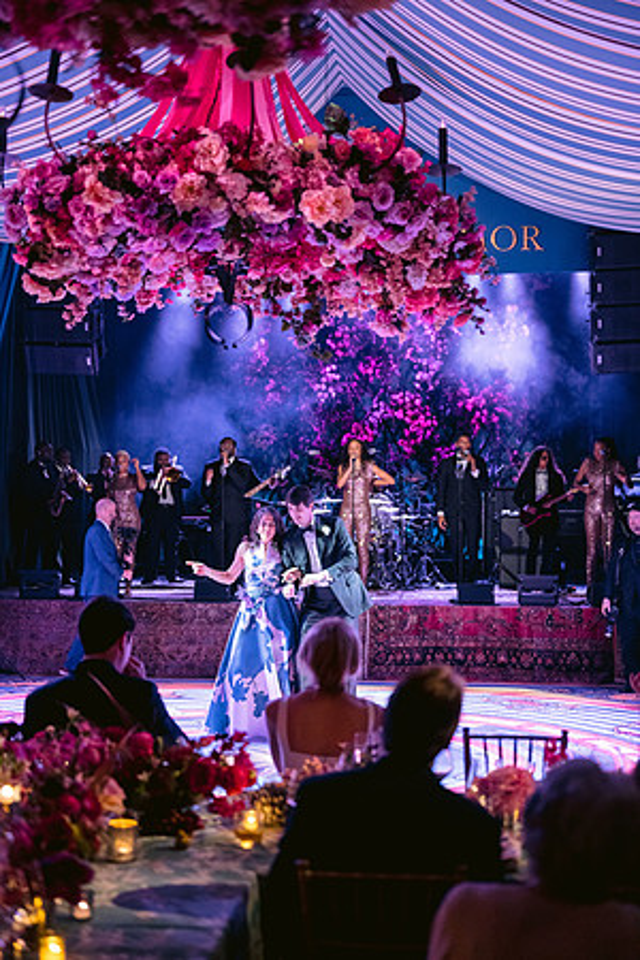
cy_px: 480
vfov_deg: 39.6
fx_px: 1333
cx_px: 320
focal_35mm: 50
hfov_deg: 27.0
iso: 2500
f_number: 2
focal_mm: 50
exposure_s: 1/250
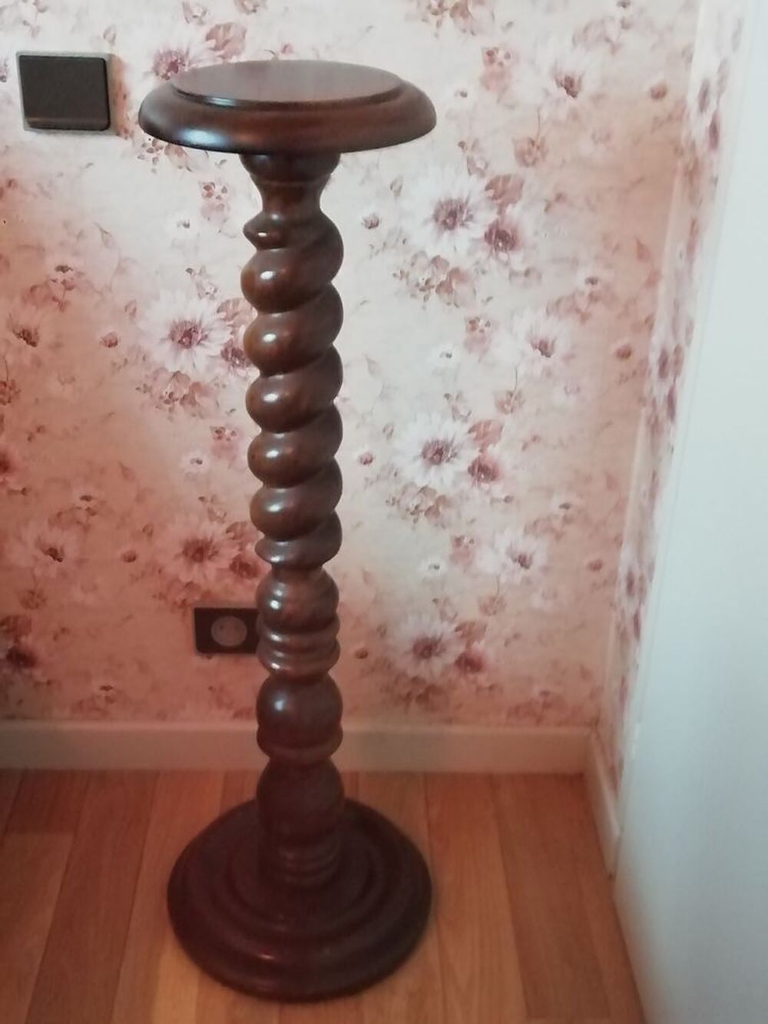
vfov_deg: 44.8
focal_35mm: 42
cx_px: 384
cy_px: 512
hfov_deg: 34.4
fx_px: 1242
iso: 640
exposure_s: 1/16.7
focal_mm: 3.46
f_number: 2.2
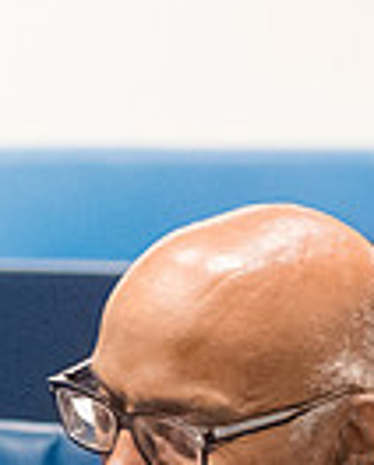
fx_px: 8835
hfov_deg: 2.4
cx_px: -52
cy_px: 669
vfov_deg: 3.0
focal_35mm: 640
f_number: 4
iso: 6400
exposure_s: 1/200
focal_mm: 112
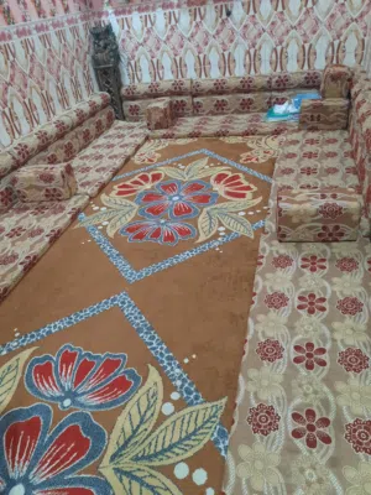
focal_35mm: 25
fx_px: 357
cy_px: 248
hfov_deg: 54.9
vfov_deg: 69.4
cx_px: 186
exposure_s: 1/50
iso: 400
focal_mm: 4.6
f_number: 2
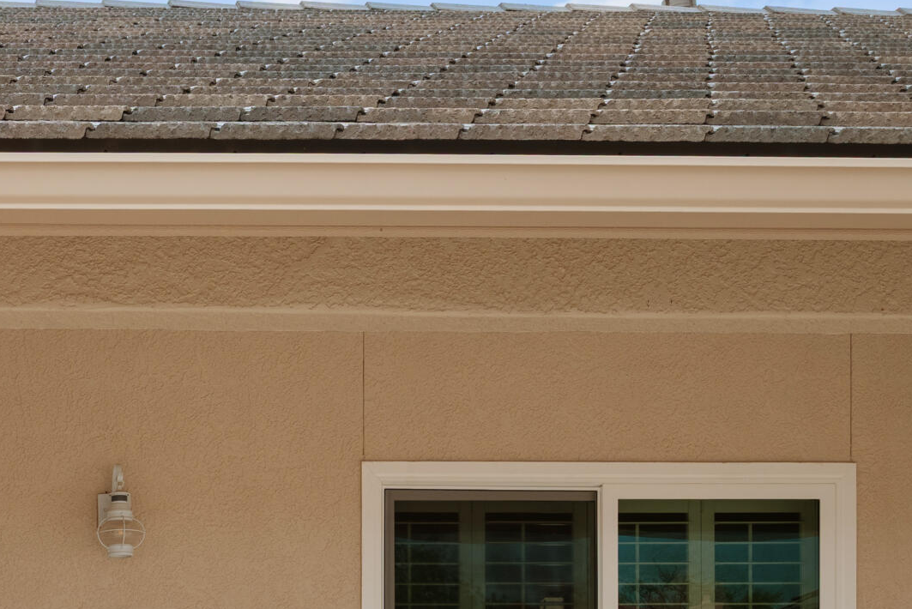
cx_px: -263
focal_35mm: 79
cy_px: 819
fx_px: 2002
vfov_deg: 16.3
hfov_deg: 22.9
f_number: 9
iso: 250
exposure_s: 1/125
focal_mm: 28
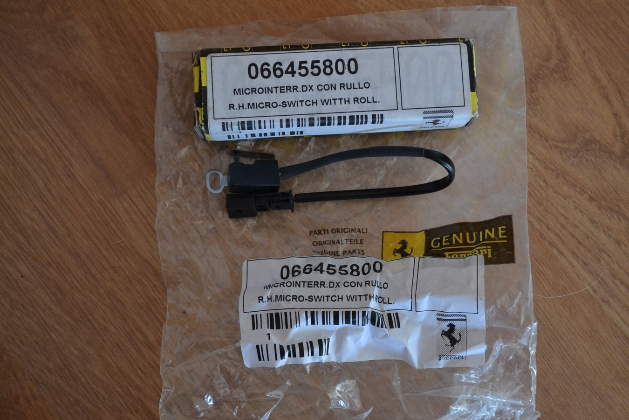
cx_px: 314
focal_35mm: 57
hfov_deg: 35.1
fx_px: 996
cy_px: 210
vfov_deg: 23.8
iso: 2000
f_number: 5
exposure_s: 1/60
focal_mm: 38
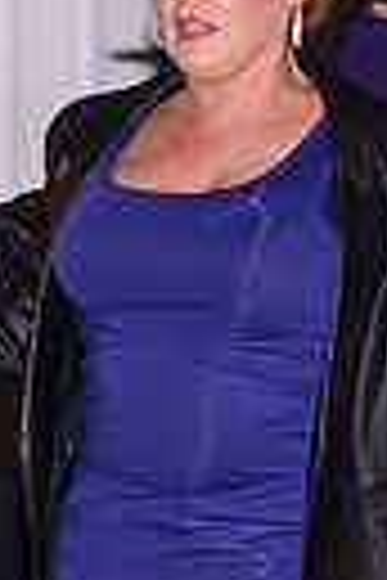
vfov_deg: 2.9
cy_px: 764
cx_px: 236
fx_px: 11254
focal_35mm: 698
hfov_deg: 2.0
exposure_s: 1/250
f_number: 7.1
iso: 800
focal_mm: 155
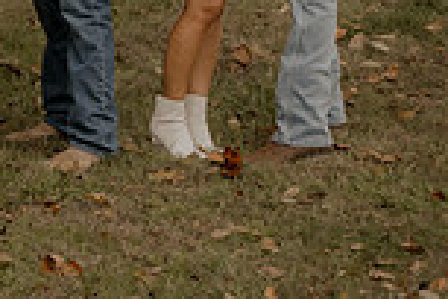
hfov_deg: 7.6
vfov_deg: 5.1
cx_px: -322
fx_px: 3298
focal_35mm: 265
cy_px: -166
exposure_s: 1/125
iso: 250
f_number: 2.8
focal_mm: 70
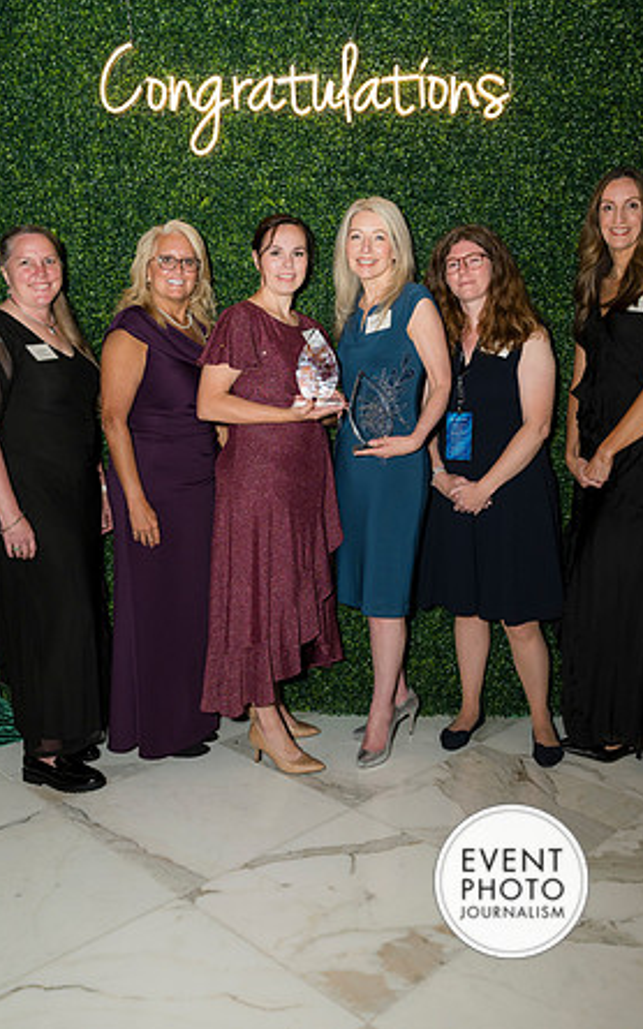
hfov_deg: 38.3
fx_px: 926
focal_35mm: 33
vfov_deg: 58.1
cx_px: 317
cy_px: 511
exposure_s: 1/160
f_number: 5
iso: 800
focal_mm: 32
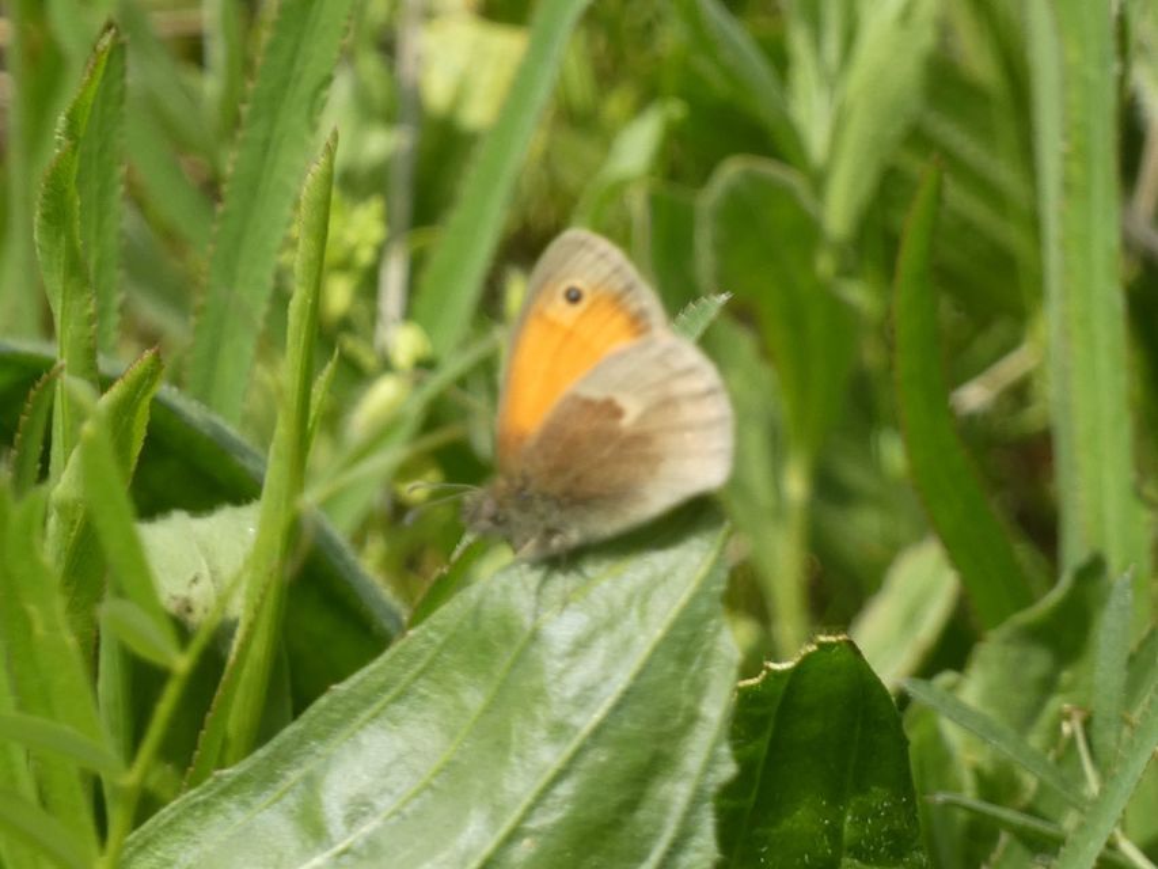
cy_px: 434
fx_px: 17766
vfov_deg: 2.8
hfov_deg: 3.7
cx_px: 579
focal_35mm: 531
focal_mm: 95.2
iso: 80
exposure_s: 1/100
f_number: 5.6
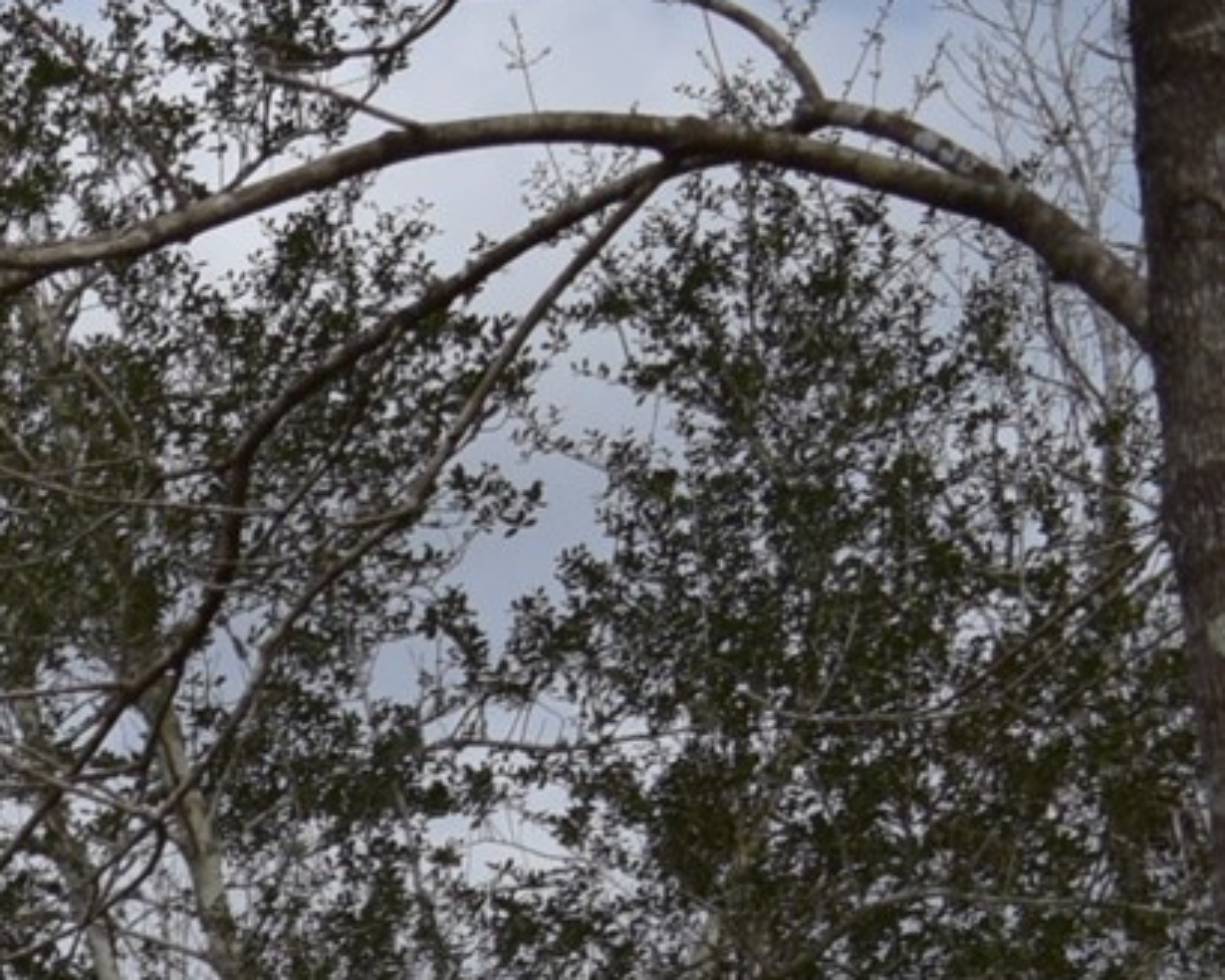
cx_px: -1328
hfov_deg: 12.4
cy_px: 2120
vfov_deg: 10.4
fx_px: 4858
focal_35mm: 134
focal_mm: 18
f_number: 3.5
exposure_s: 1/3200
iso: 200
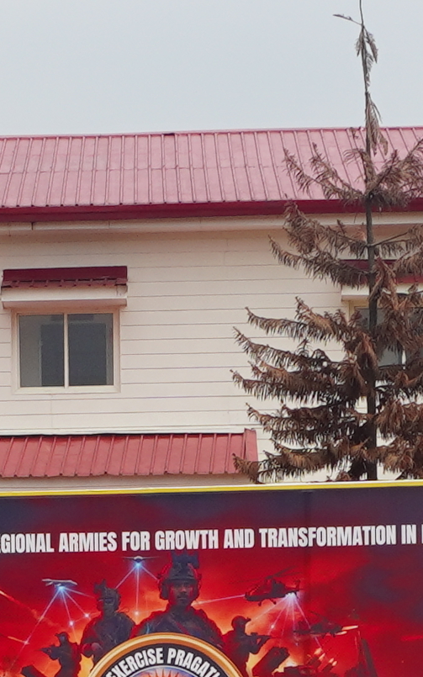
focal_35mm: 228
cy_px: 812
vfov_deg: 9.1
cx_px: 6
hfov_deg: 5.7
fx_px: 4206
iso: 100
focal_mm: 20
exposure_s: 1/160
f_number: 10
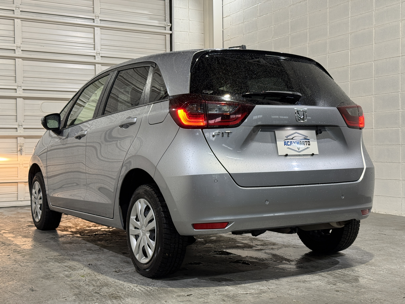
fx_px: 562
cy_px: 152
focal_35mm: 48
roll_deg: +0.9
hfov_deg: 39.7
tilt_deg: -0.4
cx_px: 202
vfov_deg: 30.3
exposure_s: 1/60
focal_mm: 6.76
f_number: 1.78
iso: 125
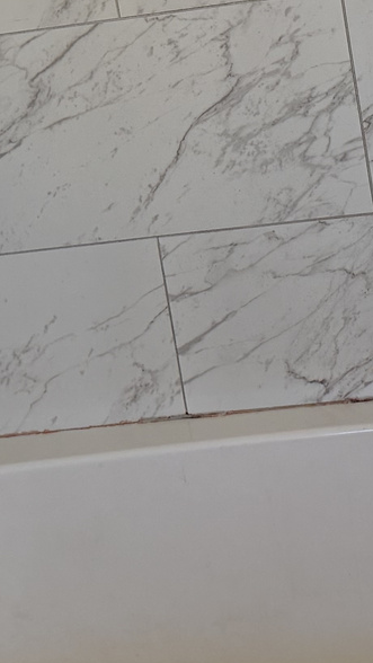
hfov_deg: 13.3
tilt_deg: -6.7
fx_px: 1599
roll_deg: +8.9
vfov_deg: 22.5
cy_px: 0
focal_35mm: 91
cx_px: 288
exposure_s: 1/120
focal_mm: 6.76
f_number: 1.78
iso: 160
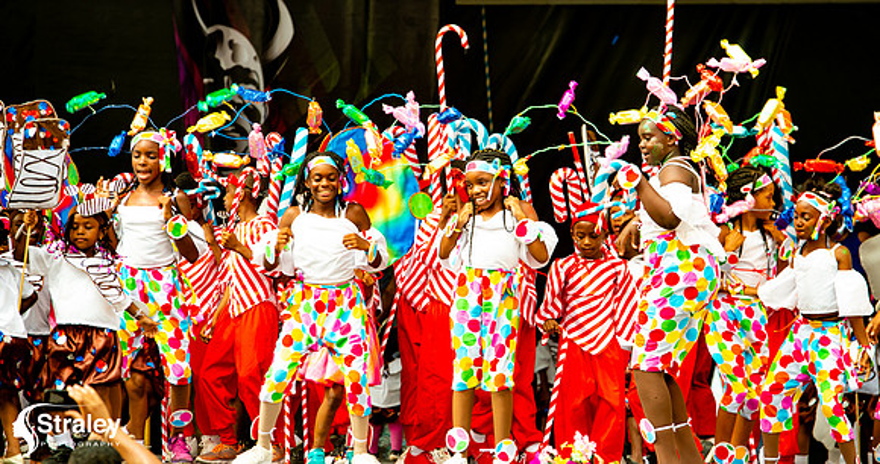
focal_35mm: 198
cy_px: 215
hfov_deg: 11.0
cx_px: 456
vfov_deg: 5.8
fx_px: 4553
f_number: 5.6
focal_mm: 180
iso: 160
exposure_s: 1/200
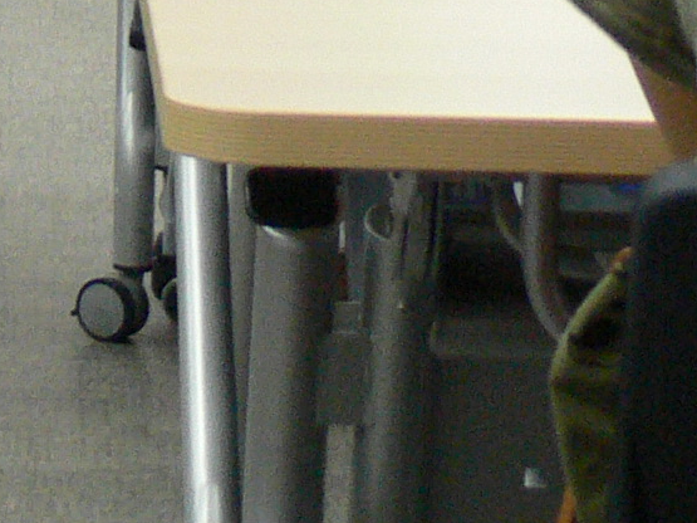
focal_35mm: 247
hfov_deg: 7.9
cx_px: -345
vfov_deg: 5.8
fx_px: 4972
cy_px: -761
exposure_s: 1/25
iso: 200
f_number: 2.8
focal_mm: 8.9
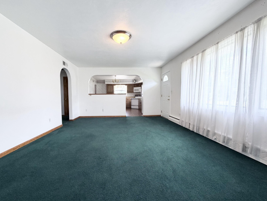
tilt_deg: -1.8
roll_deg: +1.4
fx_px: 116
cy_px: 103
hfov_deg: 98.0
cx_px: 126
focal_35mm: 15
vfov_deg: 81.8
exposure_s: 1/121
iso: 200
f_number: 2.2
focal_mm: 2.22
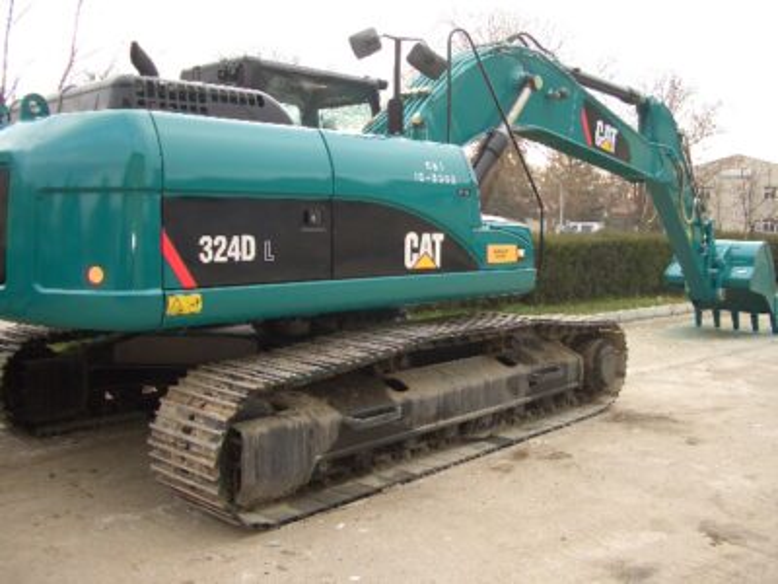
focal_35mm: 35
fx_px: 787
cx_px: 389
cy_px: 292
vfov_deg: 40.7
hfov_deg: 52.6
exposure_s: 1/100
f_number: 2.6
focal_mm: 5.8
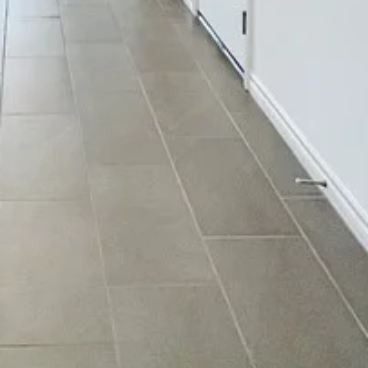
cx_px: 45
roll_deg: +0.1
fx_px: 698
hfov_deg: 28.5
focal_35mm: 58
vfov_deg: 23.1
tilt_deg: -1.3
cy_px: -201
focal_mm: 1.57
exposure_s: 1/120
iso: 200
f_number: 1.8
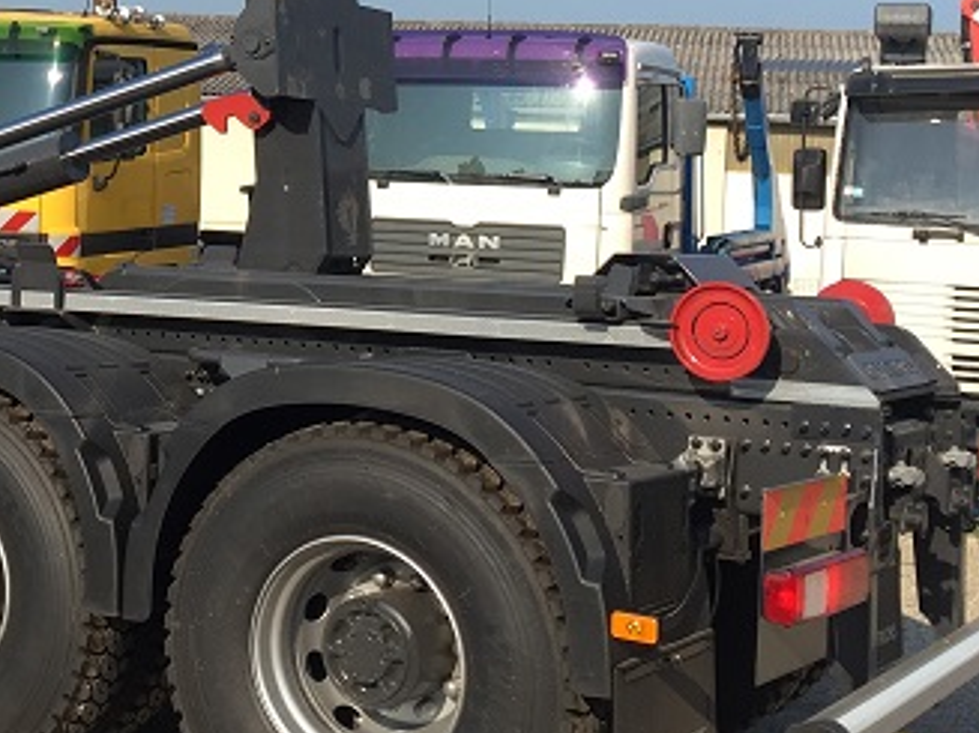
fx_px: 2007
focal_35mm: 71
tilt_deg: +3.1
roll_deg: -3.7
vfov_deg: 20.4
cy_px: 120
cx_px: 93
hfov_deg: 26.5
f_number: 2.2
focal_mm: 4.15
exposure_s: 1/1412
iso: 32
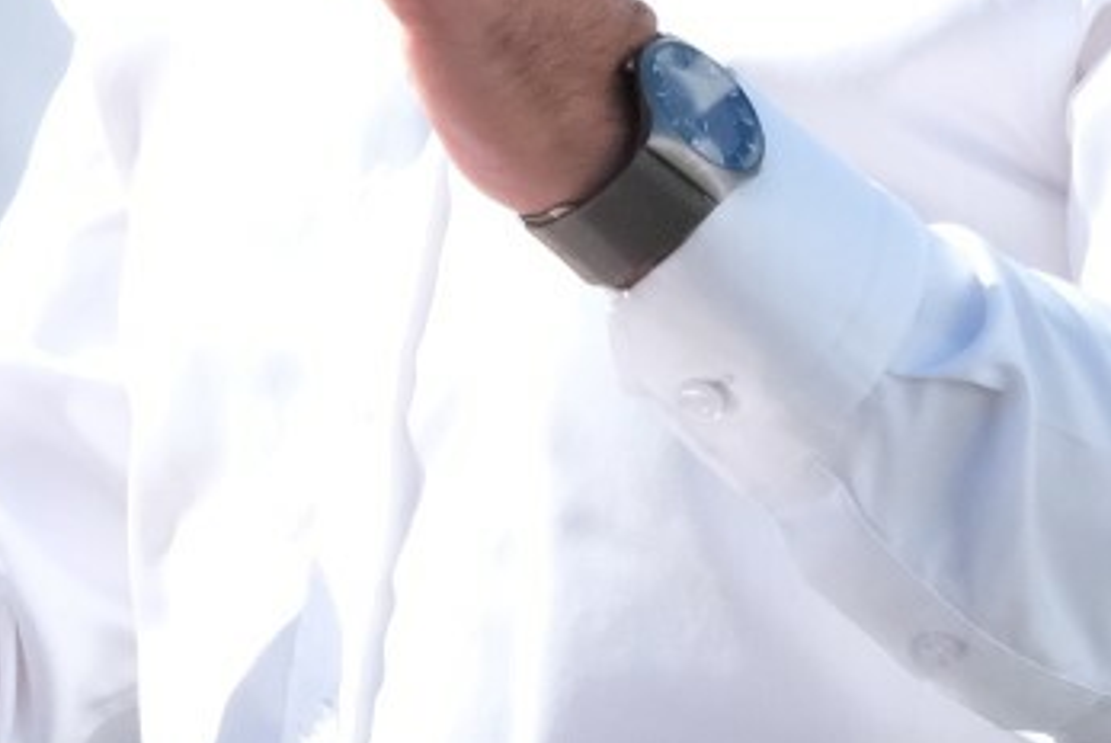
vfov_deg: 1.6
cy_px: -304
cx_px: -618
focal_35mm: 858
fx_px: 26500
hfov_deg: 2.4
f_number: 9
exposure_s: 1/3200
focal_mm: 122.5
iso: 4000
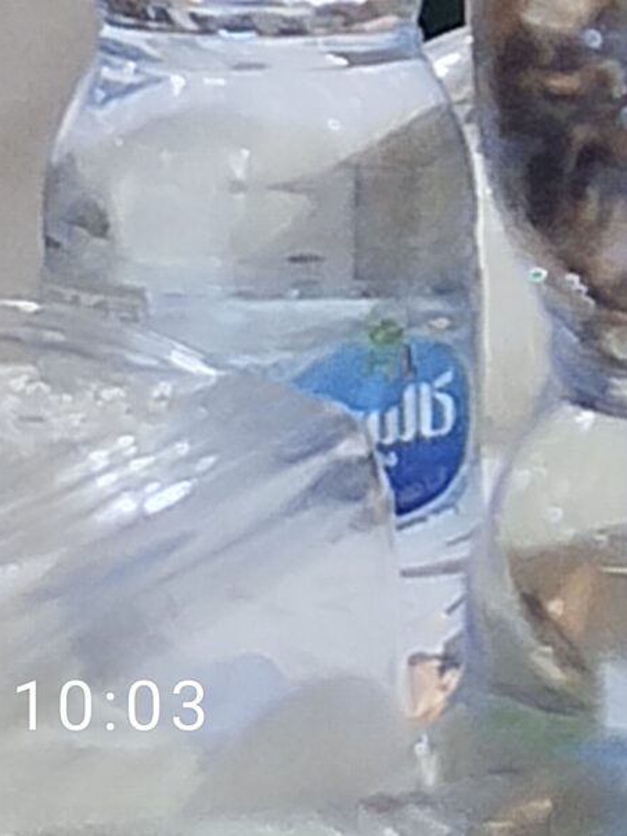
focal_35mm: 305
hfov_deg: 4.9
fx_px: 7366
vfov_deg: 6.3
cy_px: -930
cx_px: 745
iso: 200
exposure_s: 1/33
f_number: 1.7
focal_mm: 5.31
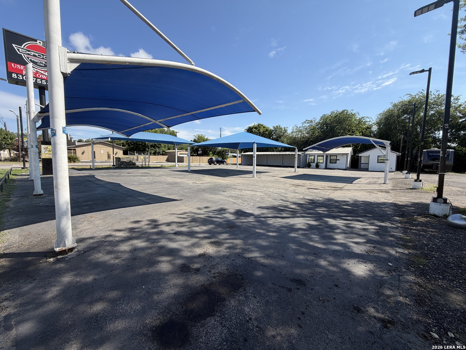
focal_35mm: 14
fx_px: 188
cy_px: 175
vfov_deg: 85.7
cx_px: 233
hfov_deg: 102.1
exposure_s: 1/770
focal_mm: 2.22
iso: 32
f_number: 2.2
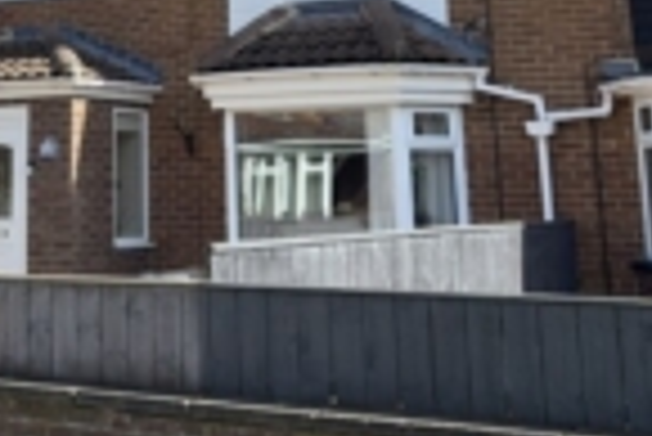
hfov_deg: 29.5
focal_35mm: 68
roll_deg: -0.7
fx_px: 1233
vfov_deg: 19.0
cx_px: 250
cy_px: -76
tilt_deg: +12.7
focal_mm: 5.96
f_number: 1.6
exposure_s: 1/1511
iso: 32
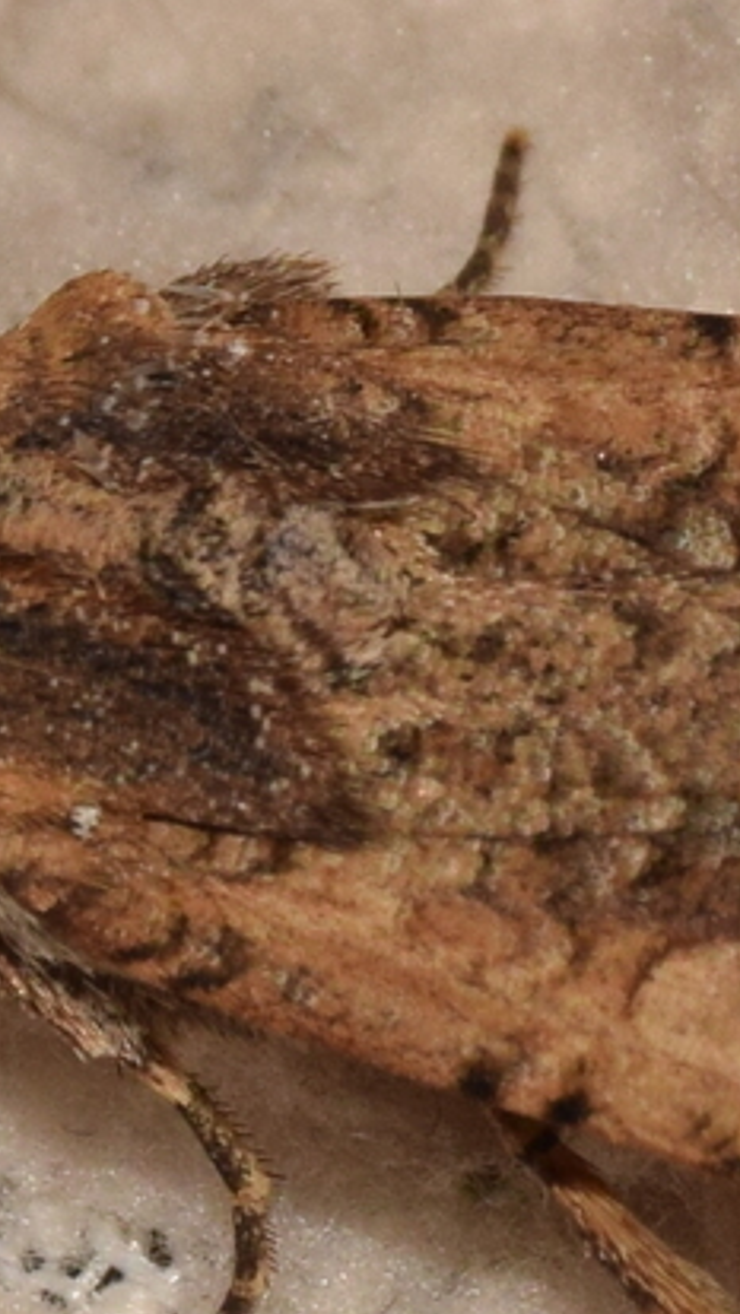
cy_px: 619
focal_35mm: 510
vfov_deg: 4.2
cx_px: 775
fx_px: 17783
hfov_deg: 2.4
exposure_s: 1/160
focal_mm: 140
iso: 400
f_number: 14
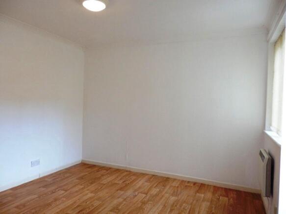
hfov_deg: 69.4
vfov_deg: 54.9
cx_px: 143
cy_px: 107
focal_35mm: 25
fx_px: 207
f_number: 3
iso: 320
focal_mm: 4.5
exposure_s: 1/30
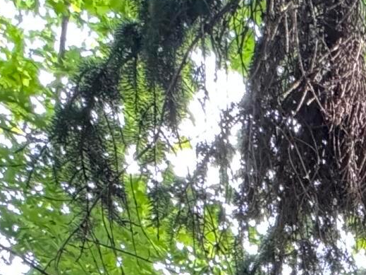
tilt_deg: +0.1
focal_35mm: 81
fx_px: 856
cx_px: 528
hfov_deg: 20.9
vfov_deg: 12.9
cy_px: 694
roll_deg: -0.3
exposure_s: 1/99
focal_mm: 2.22
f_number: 2.2
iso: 320
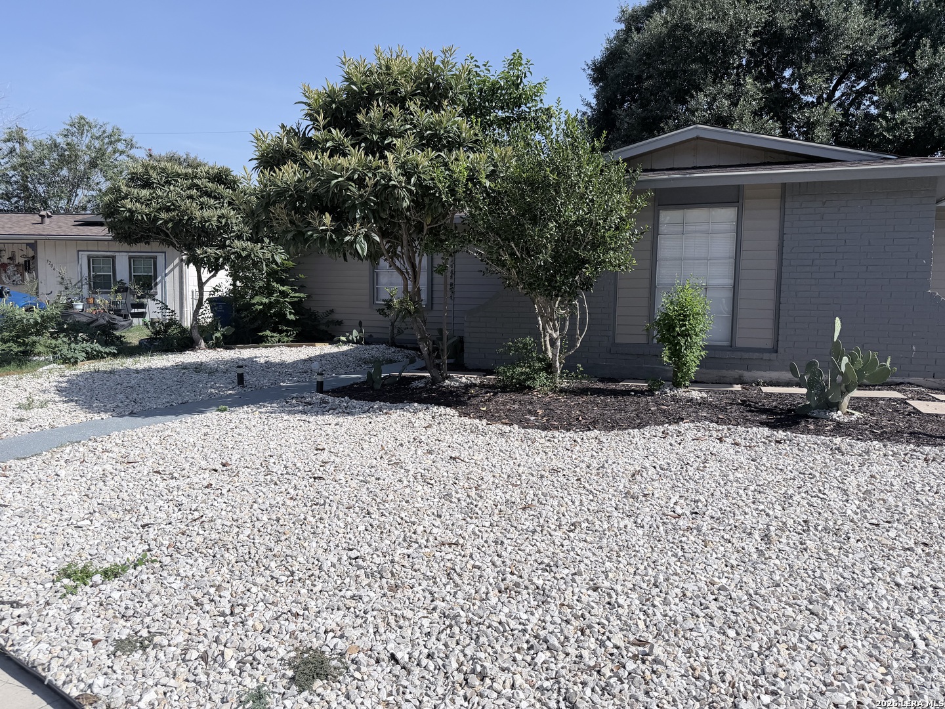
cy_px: 354
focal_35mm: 24
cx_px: 472
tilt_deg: -4.0
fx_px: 655
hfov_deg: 71.6
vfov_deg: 56.8
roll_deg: -0.9
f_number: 1.78
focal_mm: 6.76
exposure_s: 1/7353
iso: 80
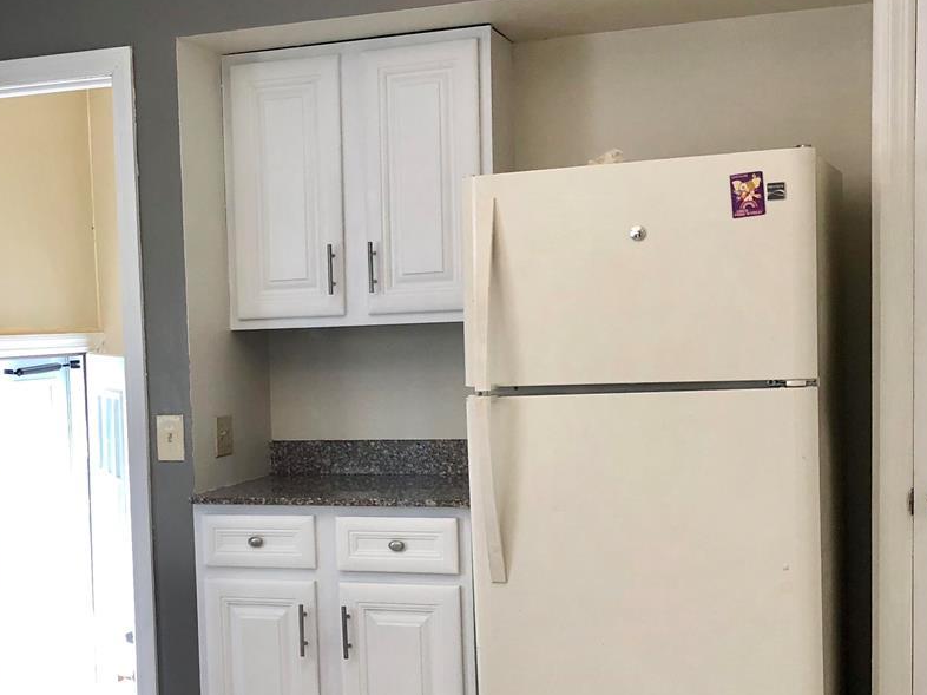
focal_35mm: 57
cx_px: 208
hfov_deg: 33.0
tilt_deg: -5.6
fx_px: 1526
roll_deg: +2.1
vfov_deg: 25.5
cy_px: 485
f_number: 1.8
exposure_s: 1/40
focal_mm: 4
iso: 25
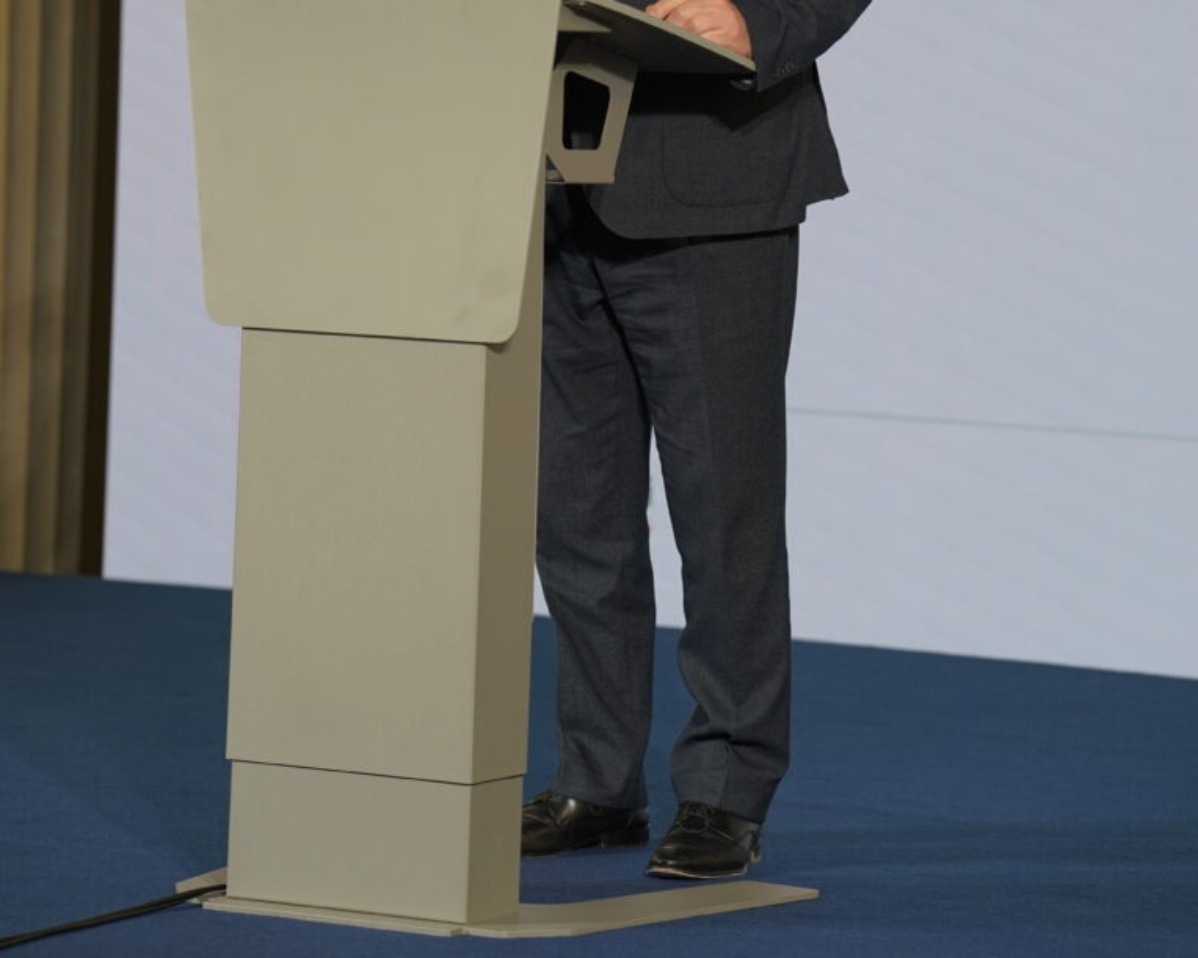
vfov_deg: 9.8
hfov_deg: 12.2
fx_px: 5591
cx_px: 597
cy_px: 151
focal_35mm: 158
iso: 640
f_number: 4
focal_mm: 111.5
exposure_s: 1/160
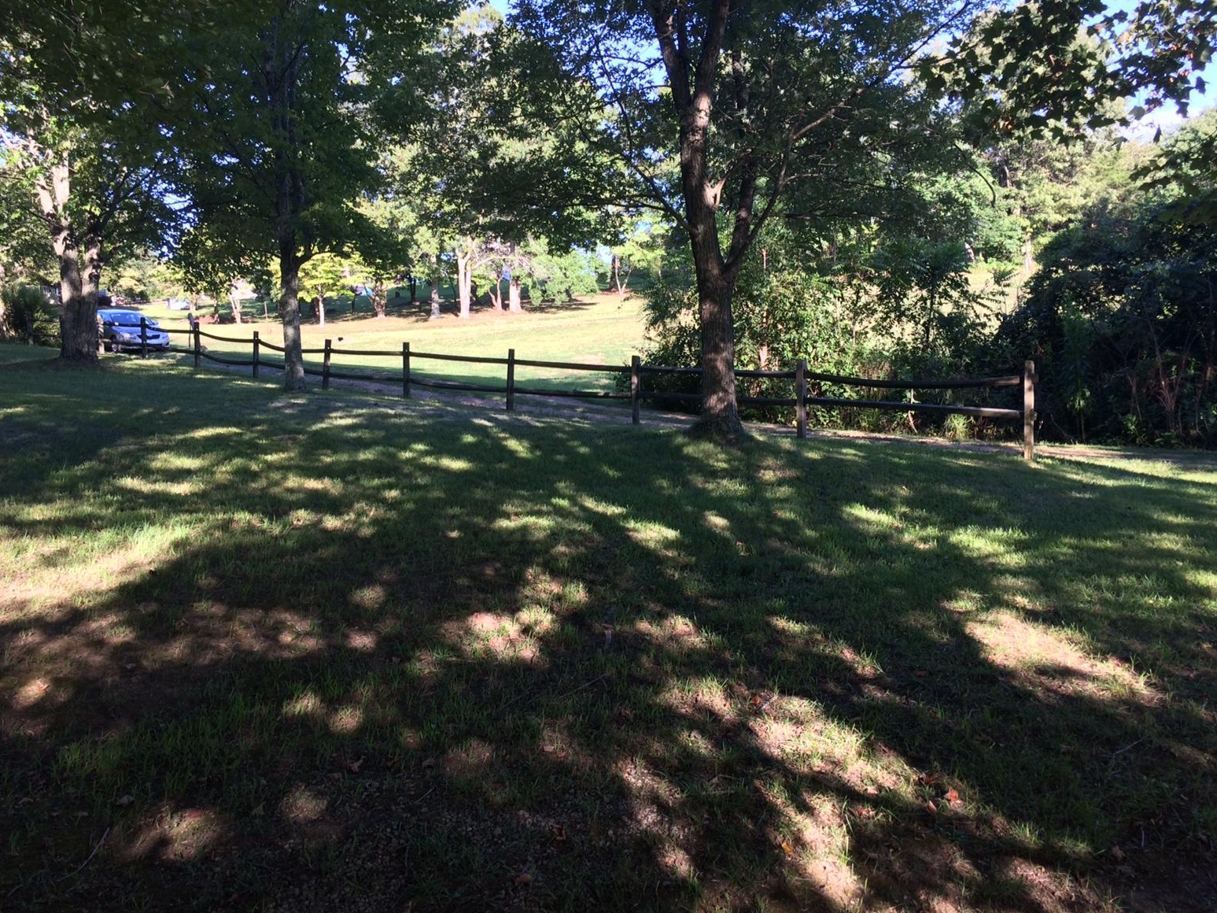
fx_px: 1055
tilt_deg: -4.2
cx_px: 607
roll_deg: +1.8
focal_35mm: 30
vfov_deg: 46.8
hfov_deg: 60.0
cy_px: 445
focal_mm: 4.15
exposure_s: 1/215
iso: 32
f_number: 2.2
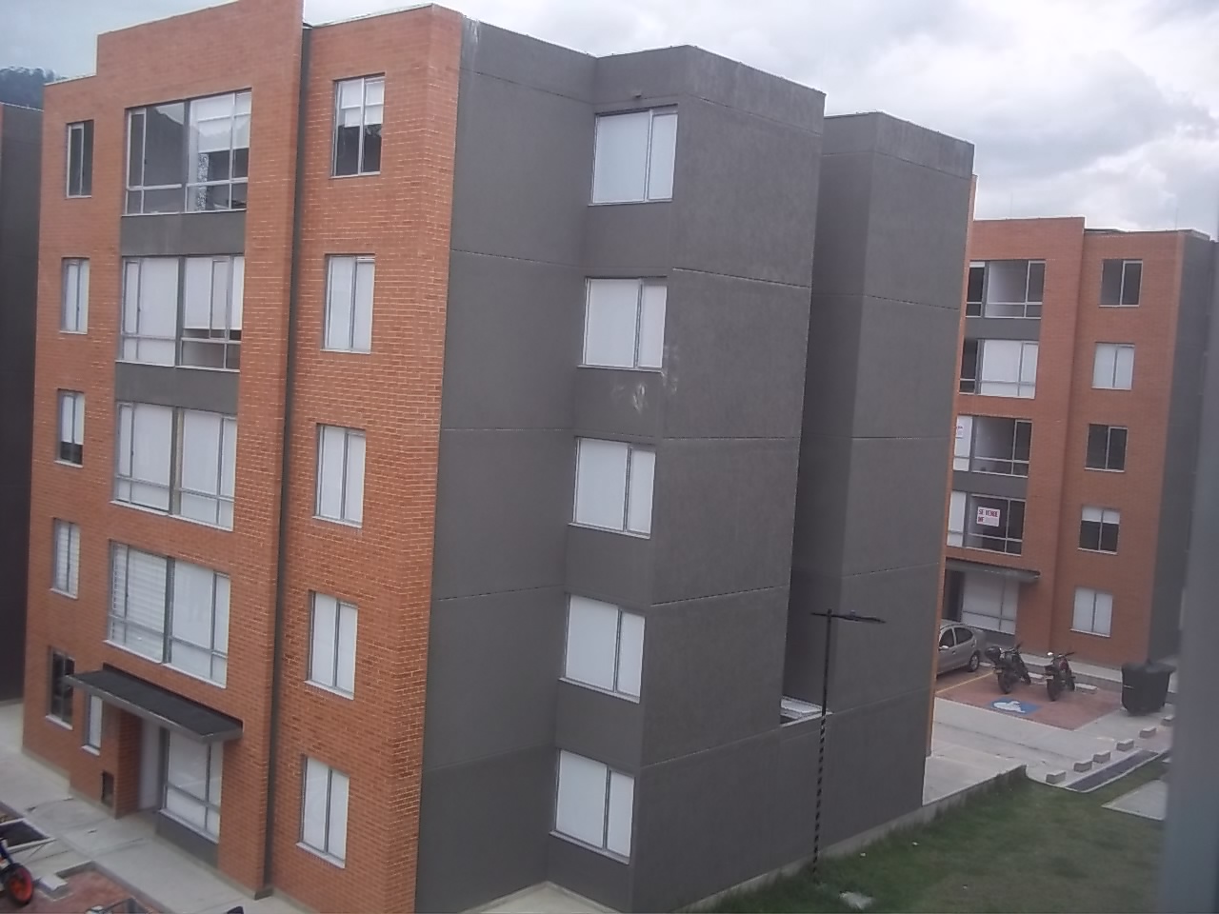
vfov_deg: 39.7
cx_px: 610
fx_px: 1268
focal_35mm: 36
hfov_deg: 51.4
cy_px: 457
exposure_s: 1/500
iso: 80
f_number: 3.1
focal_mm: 6.5
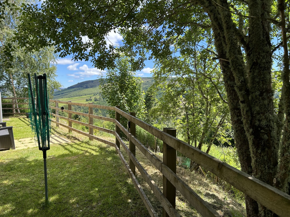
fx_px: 218
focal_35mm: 26
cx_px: 145
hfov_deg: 67.3
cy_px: 108
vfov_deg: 53.1
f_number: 1.5
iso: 50
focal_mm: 5.7
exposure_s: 1/1224
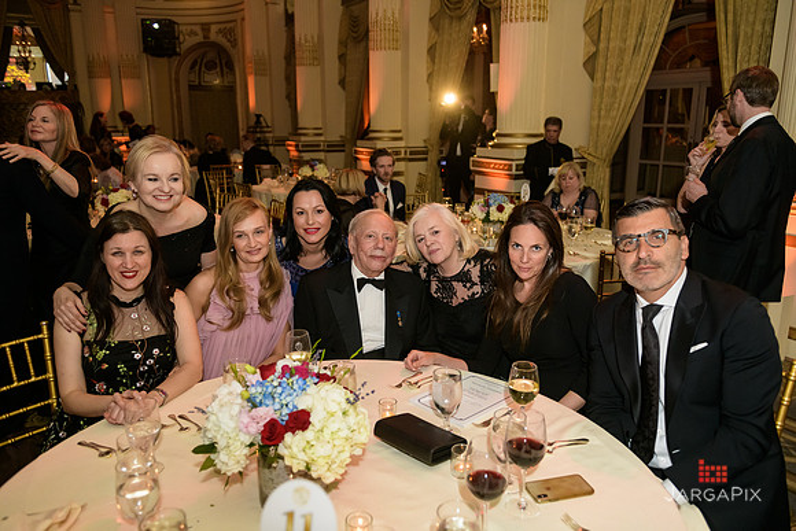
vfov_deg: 46.4
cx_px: 398
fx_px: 619
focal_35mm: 28
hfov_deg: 65.5
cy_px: 266
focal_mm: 28
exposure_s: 1/100
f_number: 3.2
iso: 1600
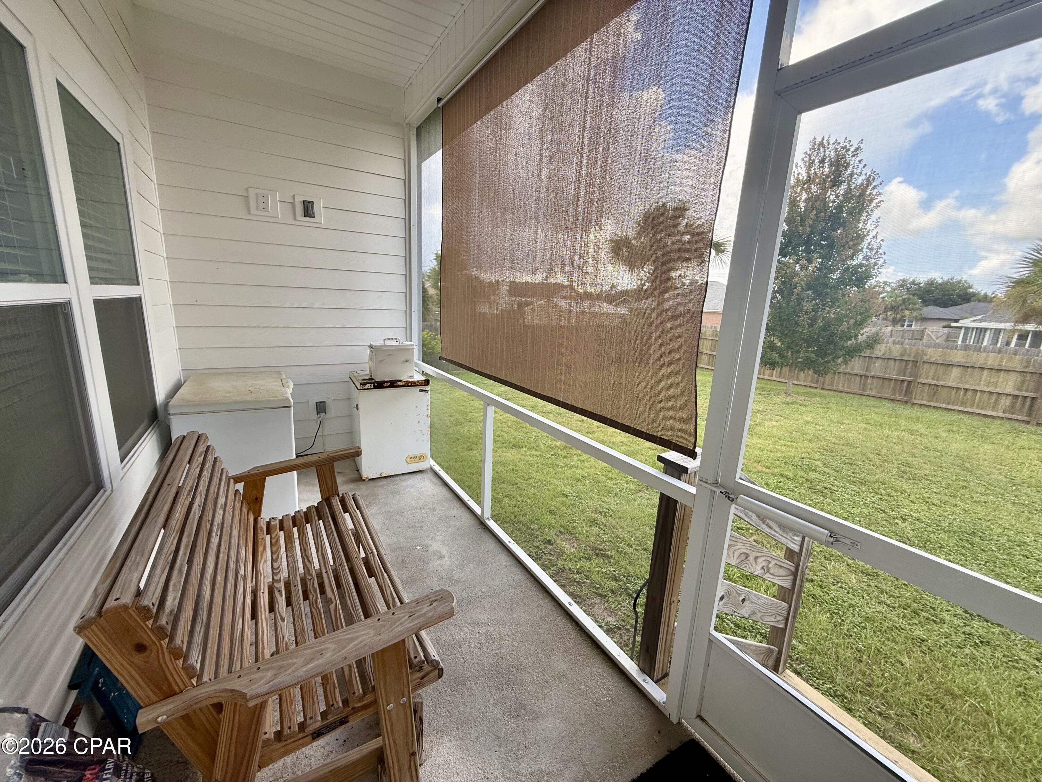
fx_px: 421
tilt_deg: -12.1
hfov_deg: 102.1
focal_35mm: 14
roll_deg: -2.6
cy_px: 391
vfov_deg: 85.7
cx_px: 521
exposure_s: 1/132
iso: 64
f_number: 2.2
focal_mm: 2.22
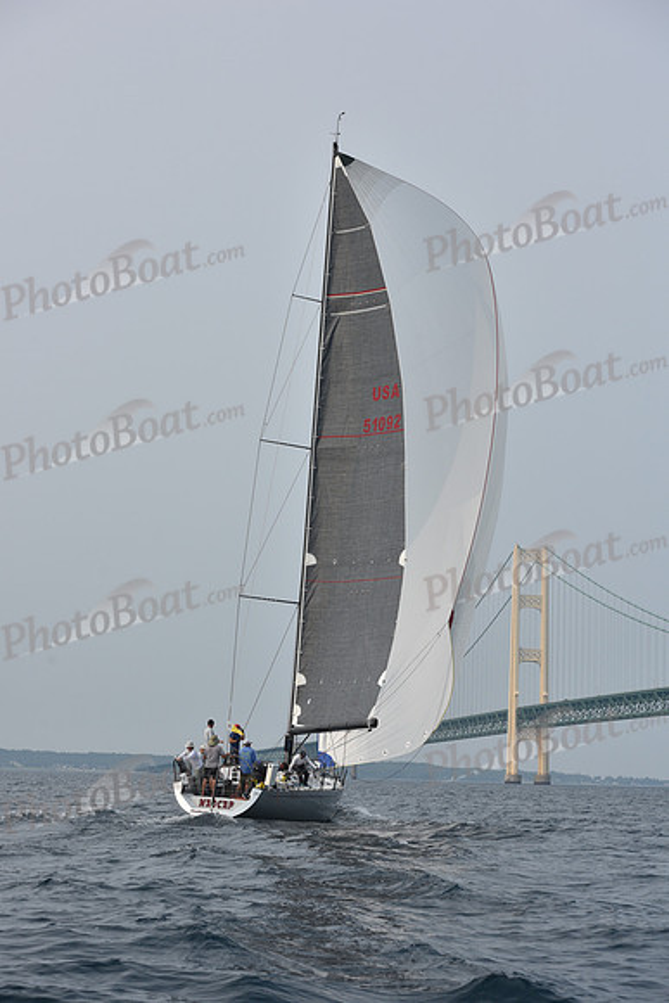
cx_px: 334
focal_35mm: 70
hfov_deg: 19.5
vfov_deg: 28.8
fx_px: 1950
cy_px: 502
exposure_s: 1/1250
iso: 250
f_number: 7.1
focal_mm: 70
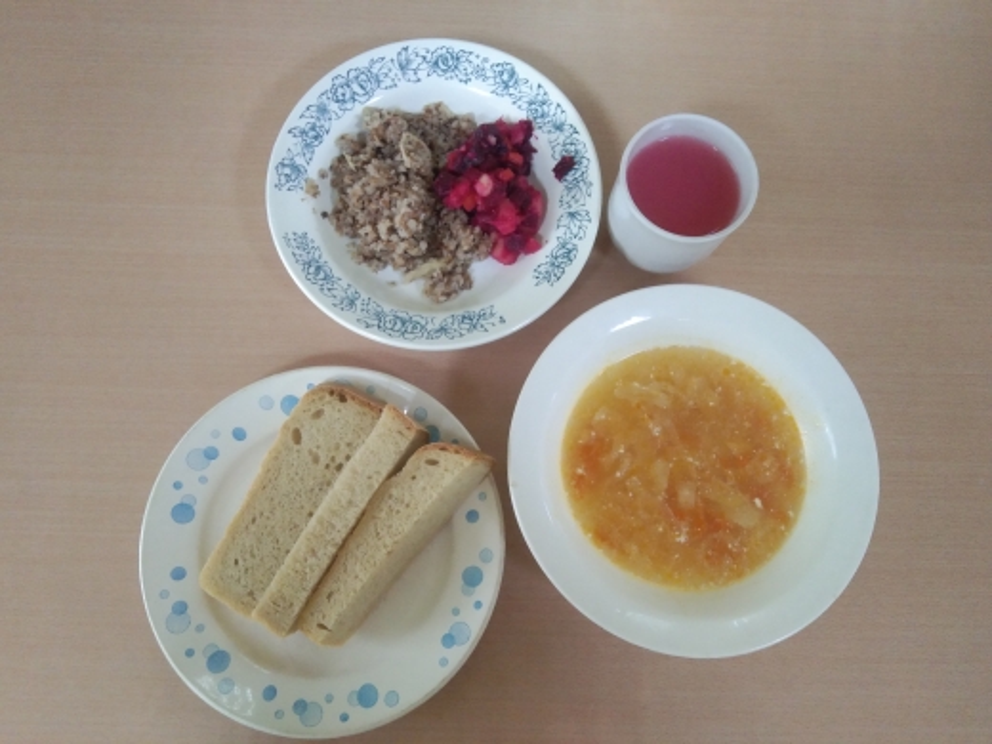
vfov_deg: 46.8
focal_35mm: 30
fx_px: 860
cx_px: 496
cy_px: 372
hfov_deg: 60.0
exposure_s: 1/33
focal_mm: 3.65
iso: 493
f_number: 2.2
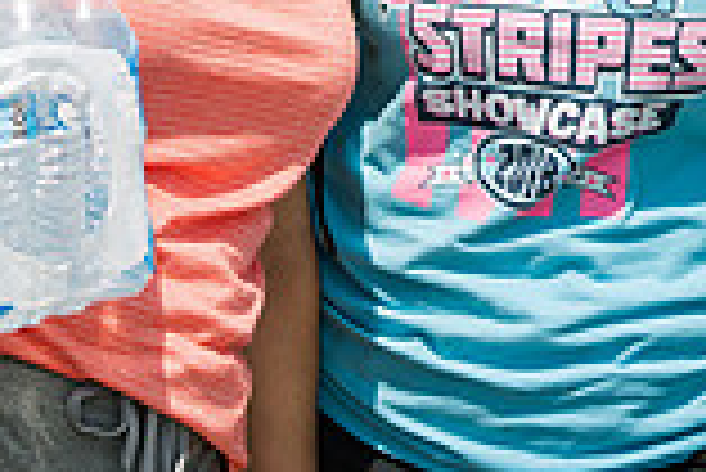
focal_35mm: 351
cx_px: 549
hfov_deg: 5.9
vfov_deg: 3.9
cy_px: -236
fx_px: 6890
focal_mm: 95
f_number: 4.5
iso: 64
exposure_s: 1/640
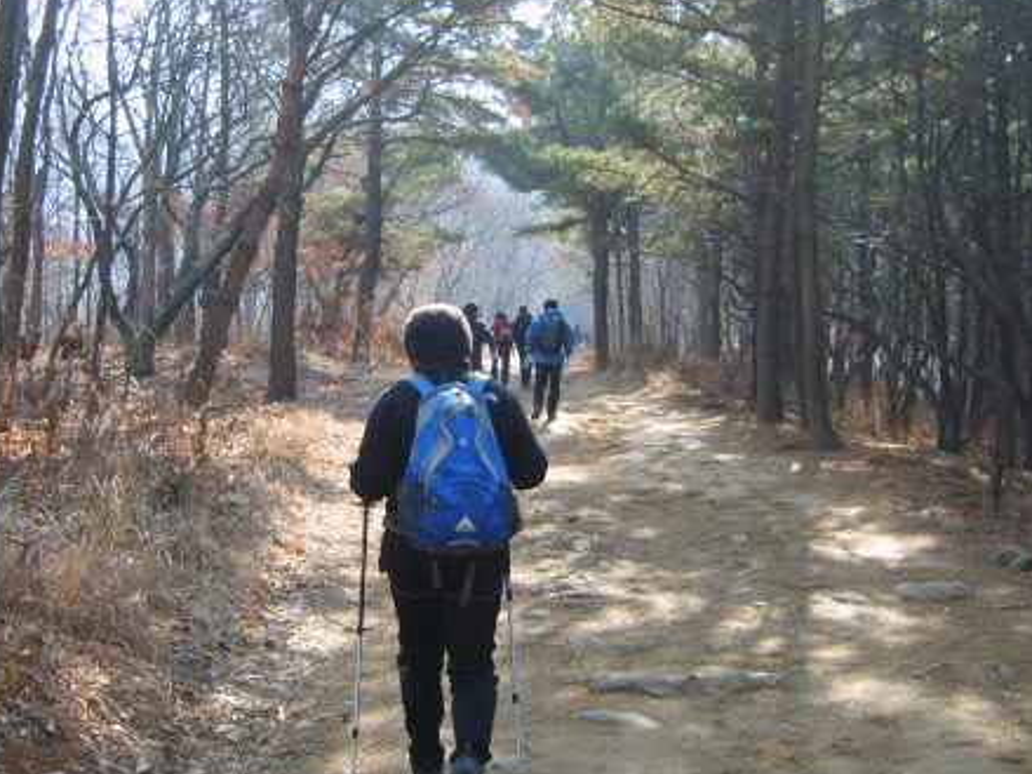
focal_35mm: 51
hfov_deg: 37.5
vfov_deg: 28.5
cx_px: 456
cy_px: 381
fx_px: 1520
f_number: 2.8
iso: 50
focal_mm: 7.4
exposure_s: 1/180
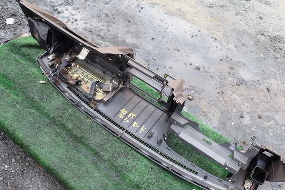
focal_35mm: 33
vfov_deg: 40.0
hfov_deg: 57.2
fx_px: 261
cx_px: 149
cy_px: 99
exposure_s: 1/200
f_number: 3.2
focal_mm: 5.4
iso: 100
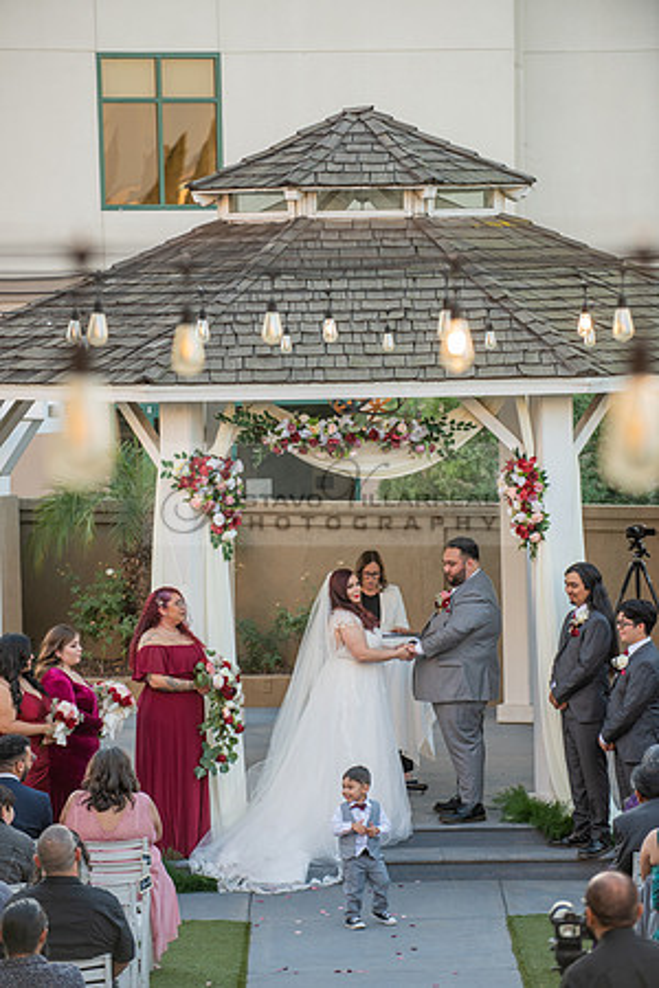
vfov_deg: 13.7
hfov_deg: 9.1
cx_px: 330
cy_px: 494
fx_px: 4118
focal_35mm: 150
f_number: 4
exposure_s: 1/320
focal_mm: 150
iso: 800
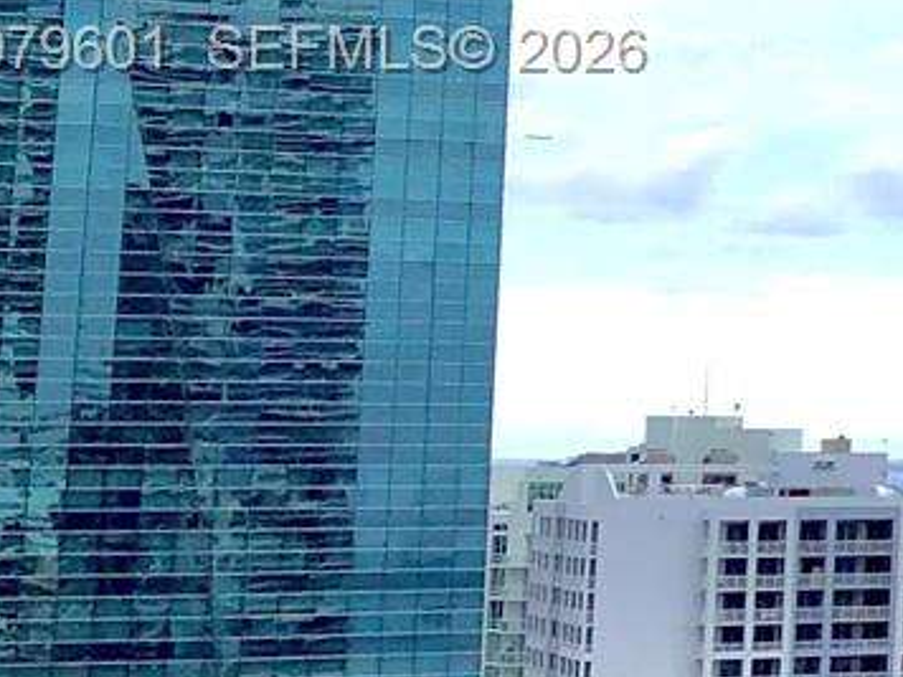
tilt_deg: +6.5
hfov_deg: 13.2
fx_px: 3287
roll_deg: -0.2
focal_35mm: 126
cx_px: 1885
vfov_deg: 11.7
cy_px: 53
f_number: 1.8
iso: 20
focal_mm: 4
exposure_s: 1/2208
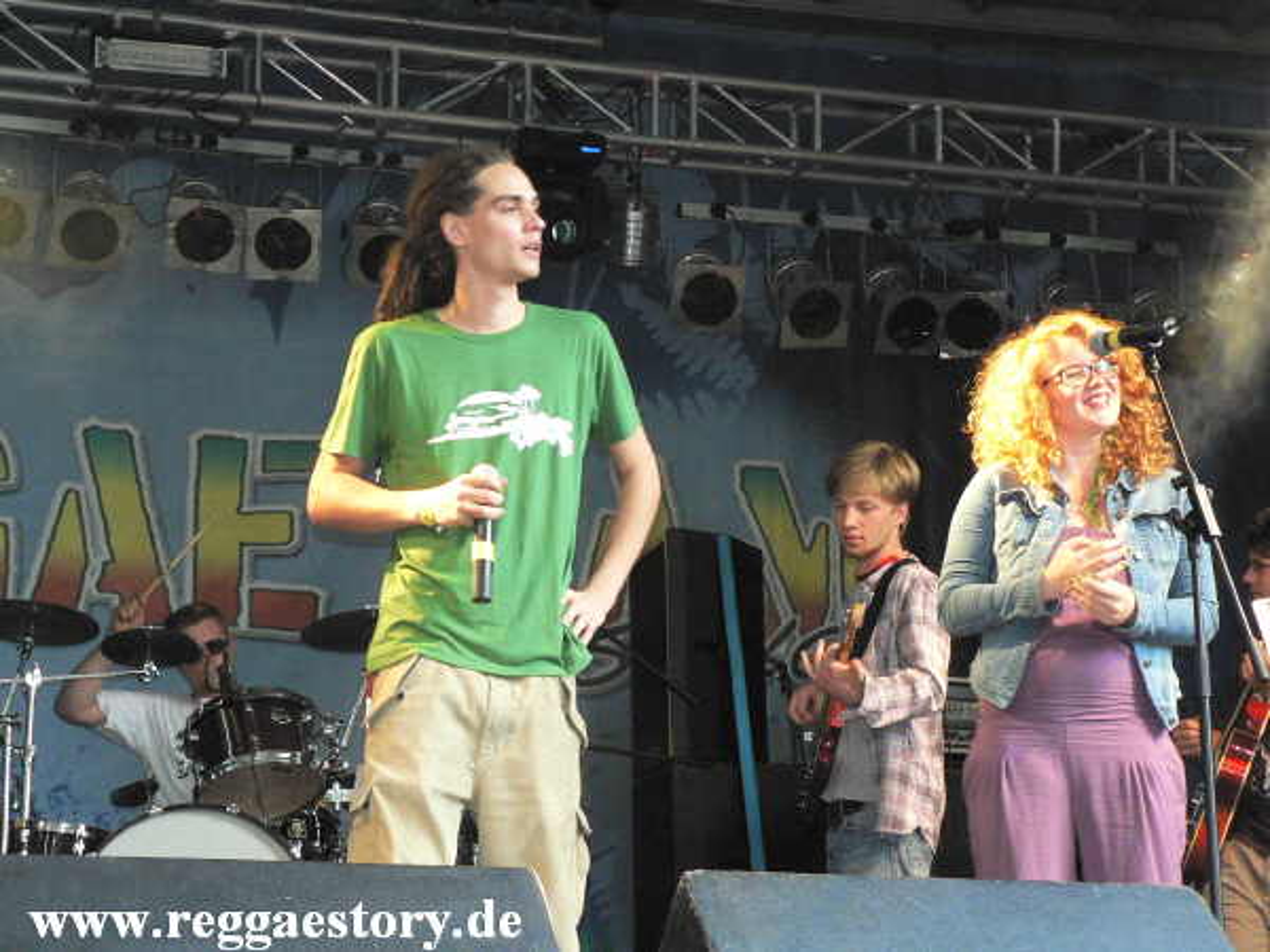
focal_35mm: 83
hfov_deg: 23.6
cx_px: 635
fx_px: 3045
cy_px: 476
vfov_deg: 17.8
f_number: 3.2
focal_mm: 14.3
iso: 400
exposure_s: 1/60
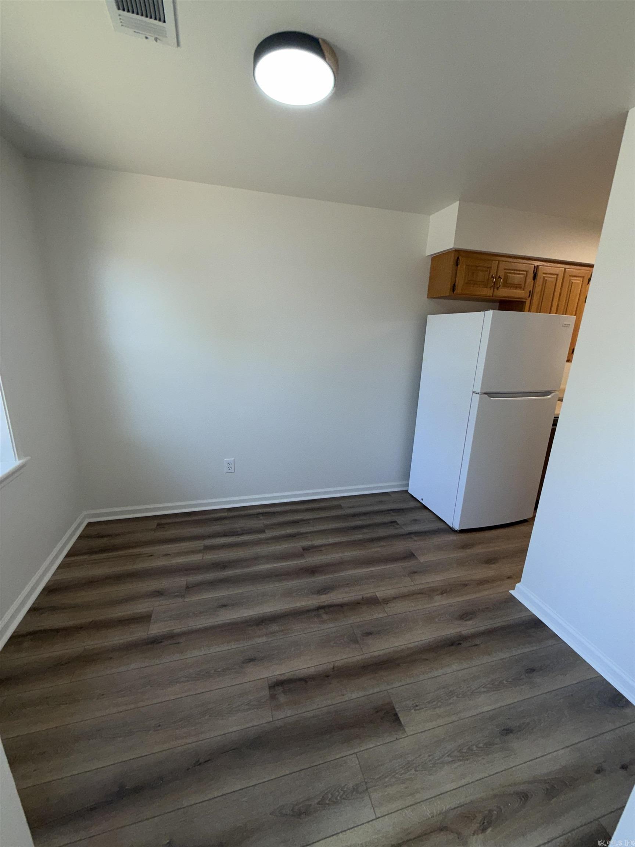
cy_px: 424
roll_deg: -2.3
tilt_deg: -15.2
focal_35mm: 14
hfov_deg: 85.7
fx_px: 342
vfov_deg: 102.1
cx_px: 318
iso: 50
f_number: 2.2
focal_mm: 2.22
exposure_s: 1/120
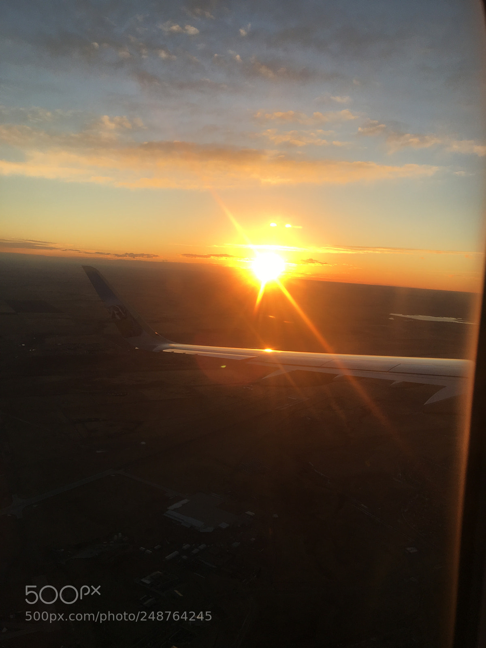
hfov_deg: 48.2
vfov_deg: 61.7
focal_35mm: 29
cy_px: 324
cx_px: 243
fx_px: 543
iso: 25
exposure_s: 1/437
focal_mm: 4.15
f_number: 2.2
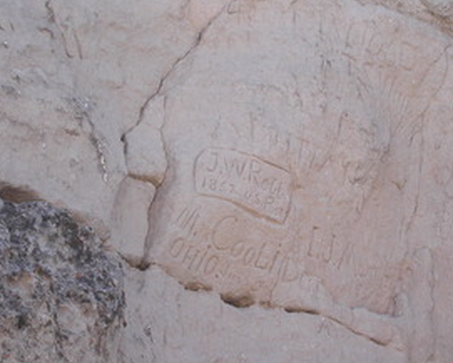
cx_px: 274
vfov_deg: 11.0
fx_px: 1891
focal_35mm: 141
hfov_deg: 13.7
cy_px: 161
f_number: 5.6
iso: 100
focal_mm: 20.3
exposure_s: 1/180
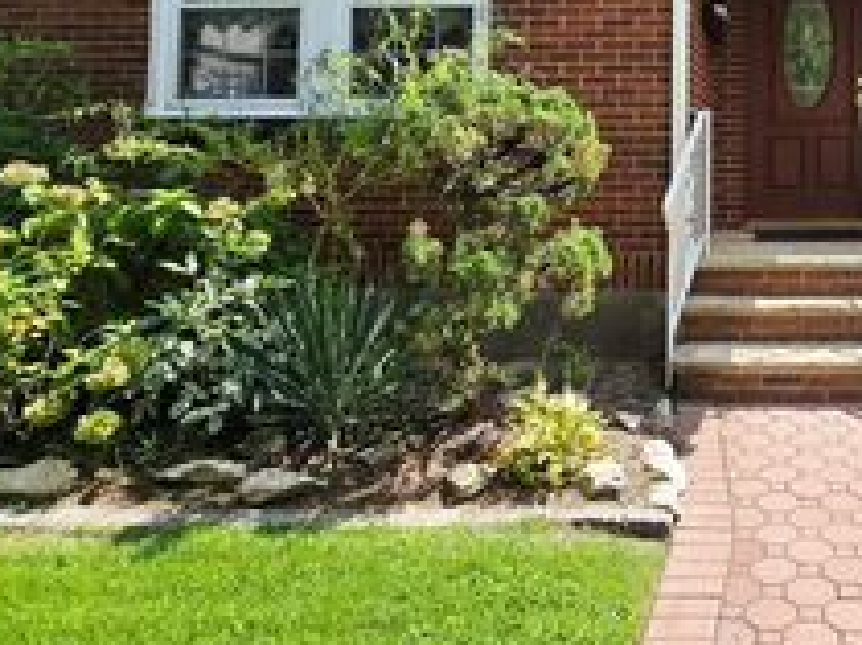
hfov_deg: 51.7
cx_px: 772
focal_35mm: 31
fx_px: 771
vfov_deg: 42.3
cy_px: 88
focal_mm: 2.2
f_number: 2.2
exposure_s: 1/2500
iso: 50
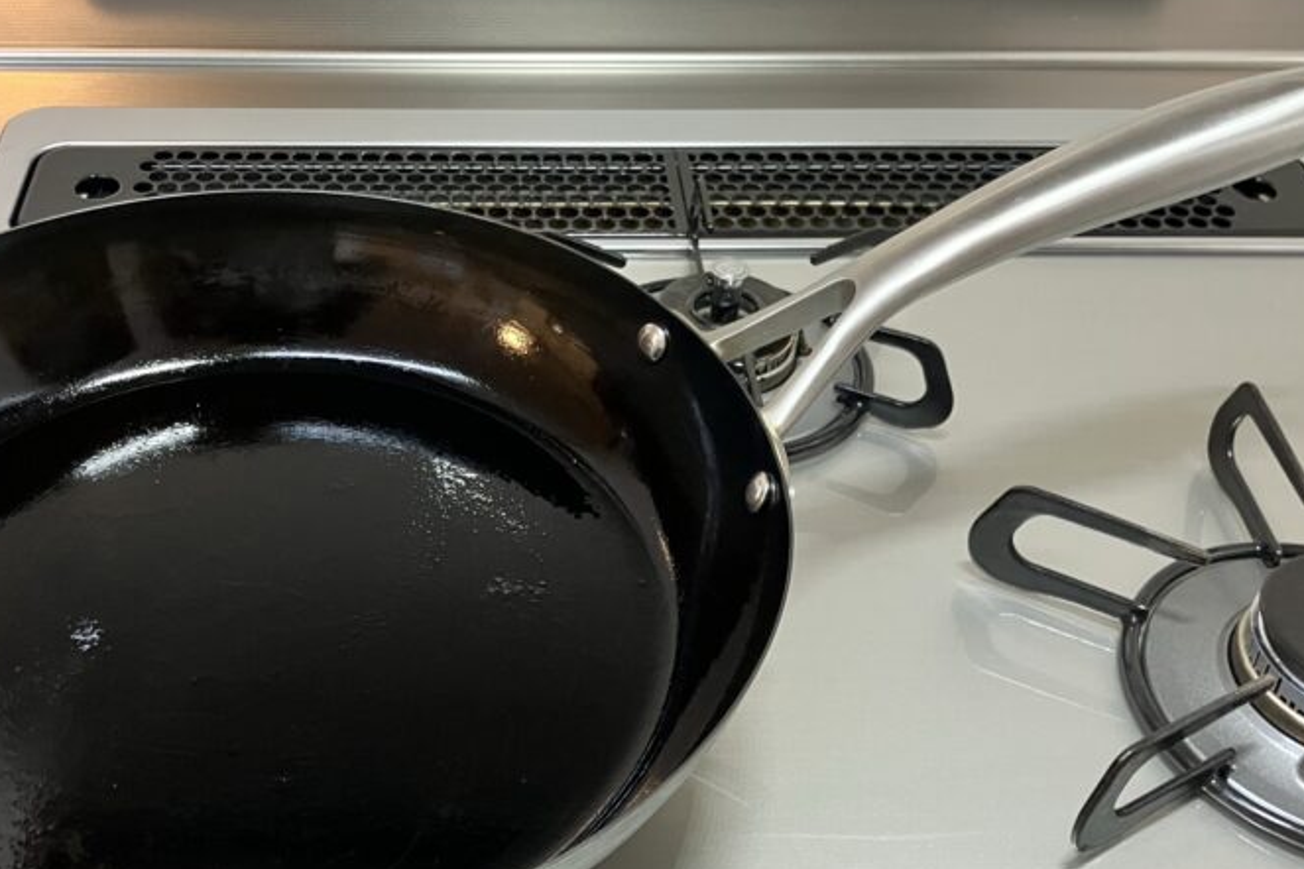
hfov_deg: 43.4
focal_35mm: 45
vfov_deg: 29.9
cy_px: 423
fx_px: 1630
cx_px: 511
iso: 200
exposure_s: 1/60
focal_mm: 3.99
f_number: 1.8
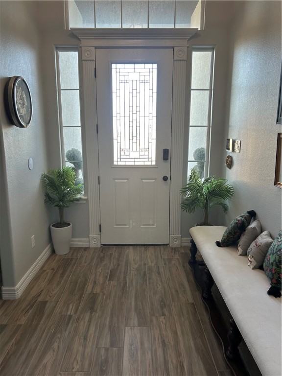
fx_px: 282
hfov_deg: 53.1
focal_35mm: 26
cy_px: 188
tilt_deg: -11.2
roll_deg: -1.2
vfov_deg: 67.3
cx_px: 141
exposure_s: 1/120
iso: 100
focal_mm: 5.7
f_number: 1.5
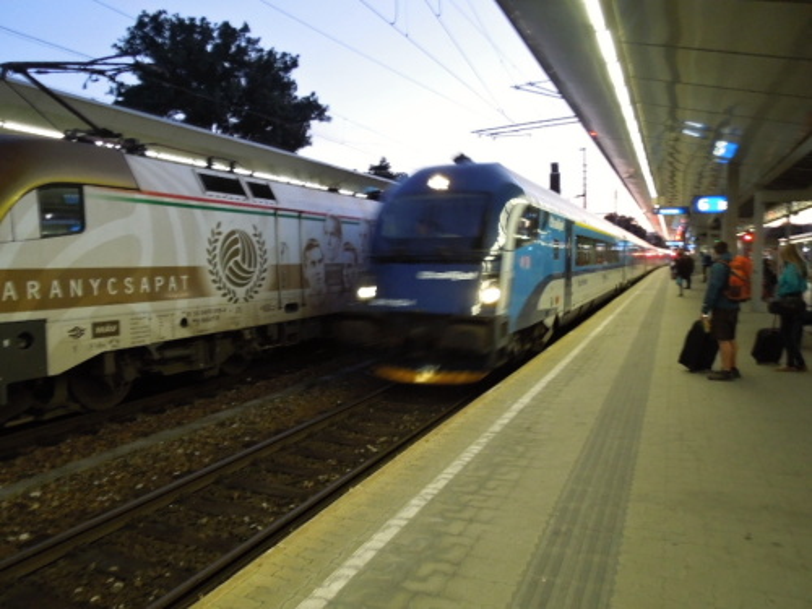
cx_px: 406
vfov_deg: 54.9
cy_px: 304
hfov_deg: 69.4
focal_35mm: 25
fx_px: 586
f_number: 3.3
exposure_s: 1/20
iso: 400
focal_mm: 4.5
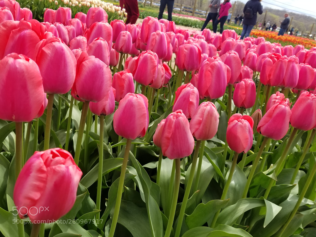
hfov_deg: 67.3
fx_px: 237
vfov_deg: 53.1
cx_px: 158
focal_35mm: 26
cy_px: 118
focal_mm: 4.25
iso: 50
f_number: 1.7
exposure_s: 1/1458
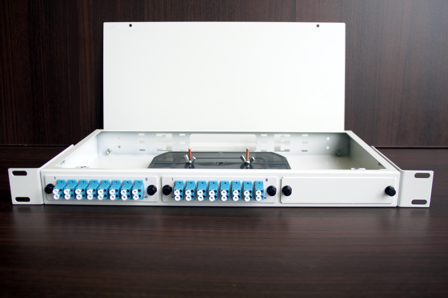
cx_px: 224
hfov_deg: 53.2
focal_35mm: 36
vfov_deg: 36.8
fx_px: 448
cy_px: 149
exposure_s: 1/50
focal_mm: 24
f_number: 4
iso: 100
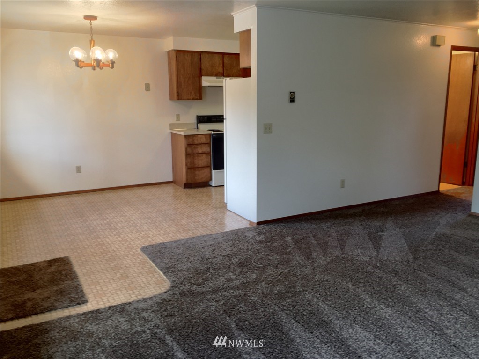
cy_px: 180
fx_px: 401
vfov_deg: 48.2
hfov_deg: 61.7
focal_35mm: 29
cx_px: 240
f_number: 2.2
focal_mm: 4.15
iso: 32
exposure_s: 1/20
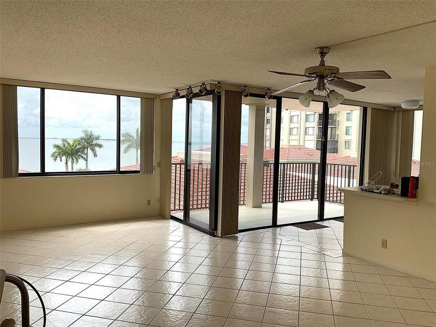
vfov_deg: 48.2
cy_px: 164
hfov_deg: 61.7
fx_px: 365
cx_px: 218
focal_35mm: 29
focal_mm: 3
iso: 16
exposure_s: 1/842
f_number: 1.8
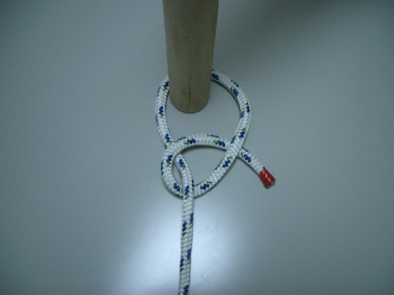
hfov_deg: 52.6
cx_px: 197
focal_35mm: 35
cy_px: 148
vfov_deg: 40.7
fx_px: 398
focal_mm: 5.8
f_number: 2.6
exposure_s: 1/60
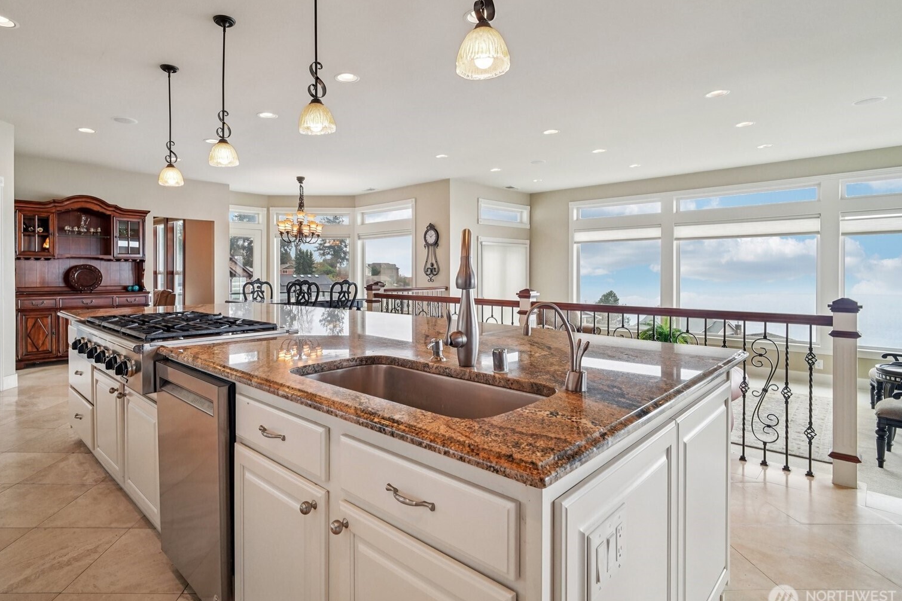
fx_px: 451
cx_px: 406
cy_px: 284
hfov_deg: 89.7
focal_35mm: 18
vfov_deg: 67.3
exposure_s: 1/160
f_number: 8
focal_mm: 16
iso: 1600
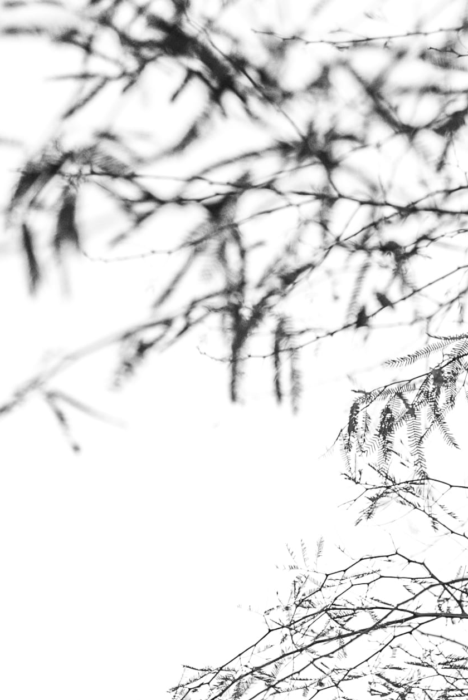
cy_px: 1095
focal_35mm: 118
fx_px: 2298
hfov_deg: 11.6
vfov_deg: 15.7
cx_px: 318
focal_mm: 35
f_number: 2.8
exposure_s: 1/500
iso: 800
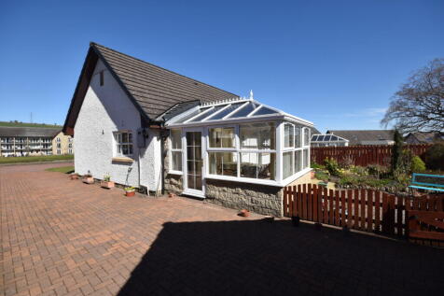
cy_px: 148
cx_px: 222
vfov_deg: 77.3
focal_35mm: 15
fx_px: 185
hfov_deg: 100.4
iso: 200
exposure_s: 1/320
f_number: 9
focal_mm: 10
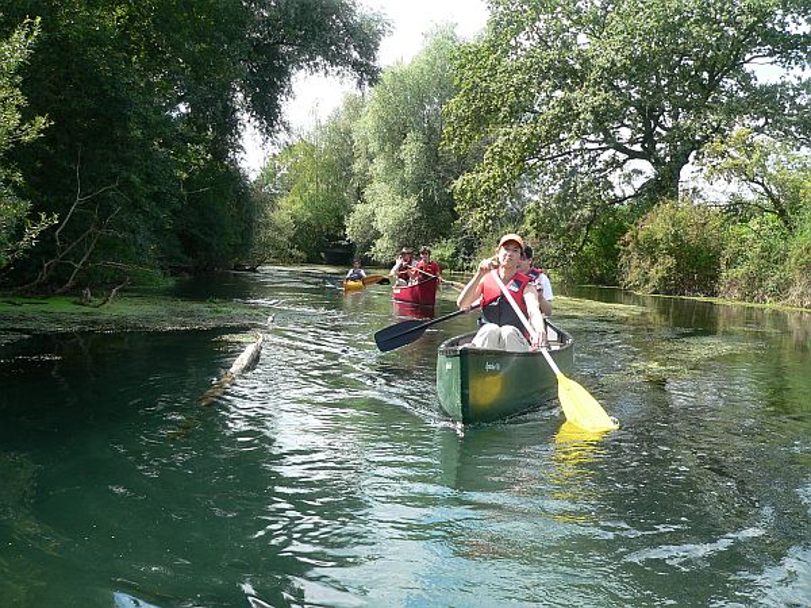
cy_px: 304
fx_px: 843
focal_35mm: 36
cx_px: 406
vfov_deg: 39.7
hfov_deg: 51.4
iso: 80
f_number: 2.8
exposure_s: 1/320
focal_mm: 6
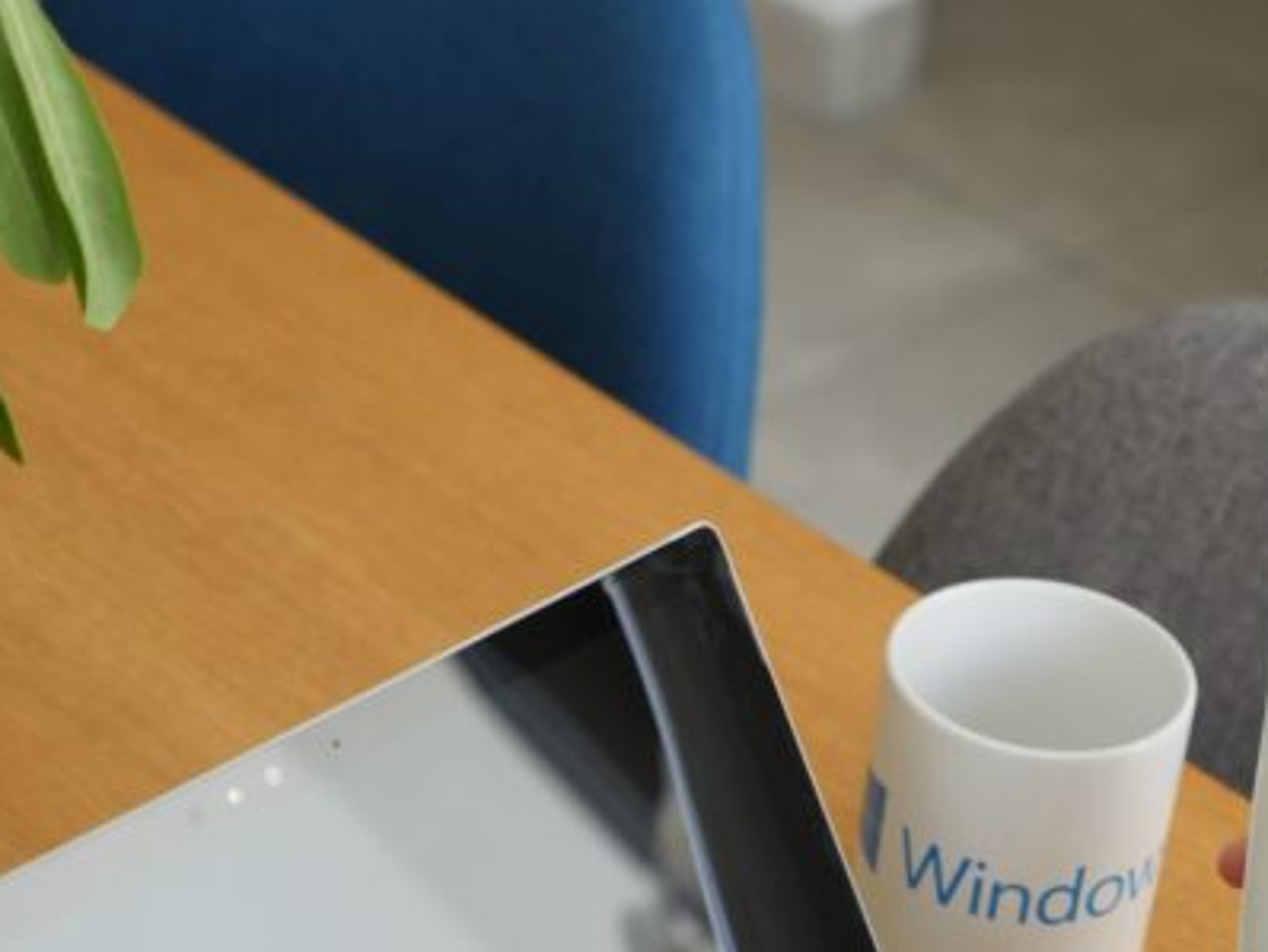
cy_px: 833
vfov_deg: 12.0
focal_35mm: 123
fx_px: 4508
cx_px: 691
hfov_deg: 16.0
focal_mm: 35
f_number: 2.8
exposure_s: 1/160
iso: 200
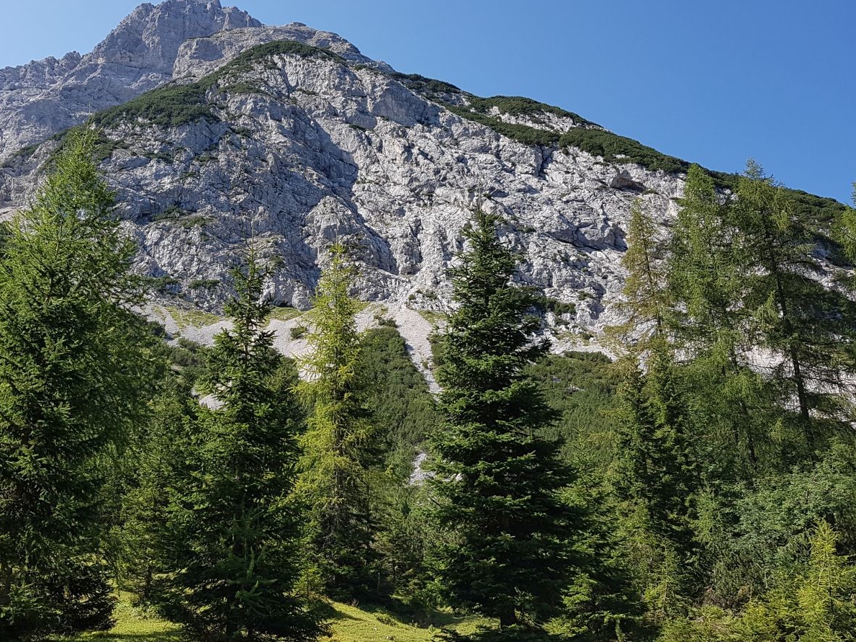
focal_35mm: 35
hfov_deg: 51.9
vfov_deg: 40.5
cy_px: 264
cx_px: 302
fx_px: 865
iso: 50
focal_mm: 4.2
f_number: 1.7
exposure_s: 1/1348
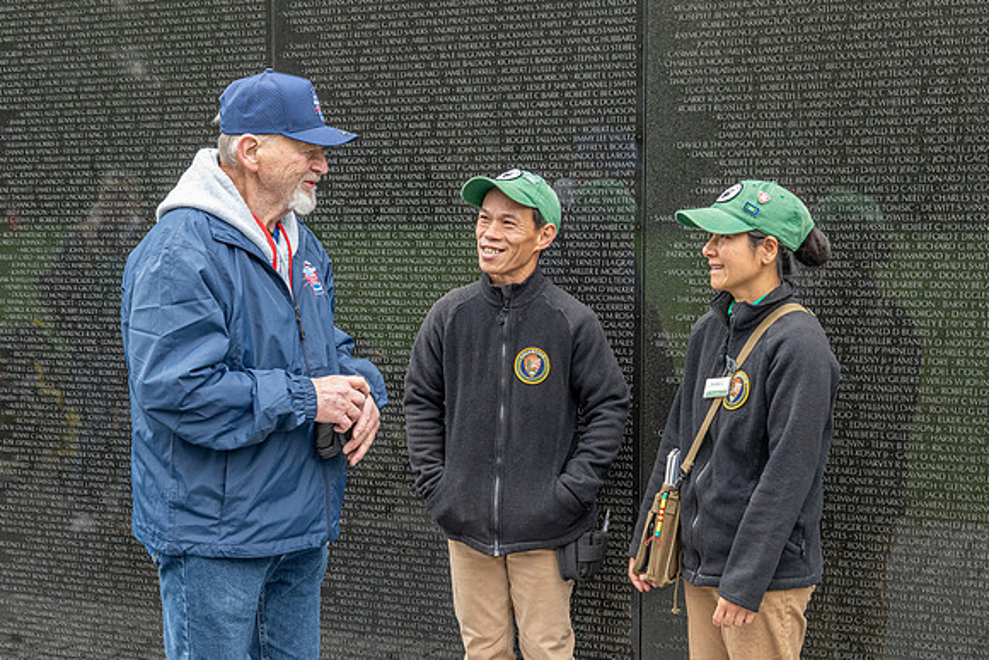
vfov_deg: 23.0
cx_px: 471
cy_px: 331
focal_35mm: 59
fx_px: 1619
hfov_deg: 34.0
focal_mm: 46
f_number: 8
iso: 2000
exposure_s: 1/400
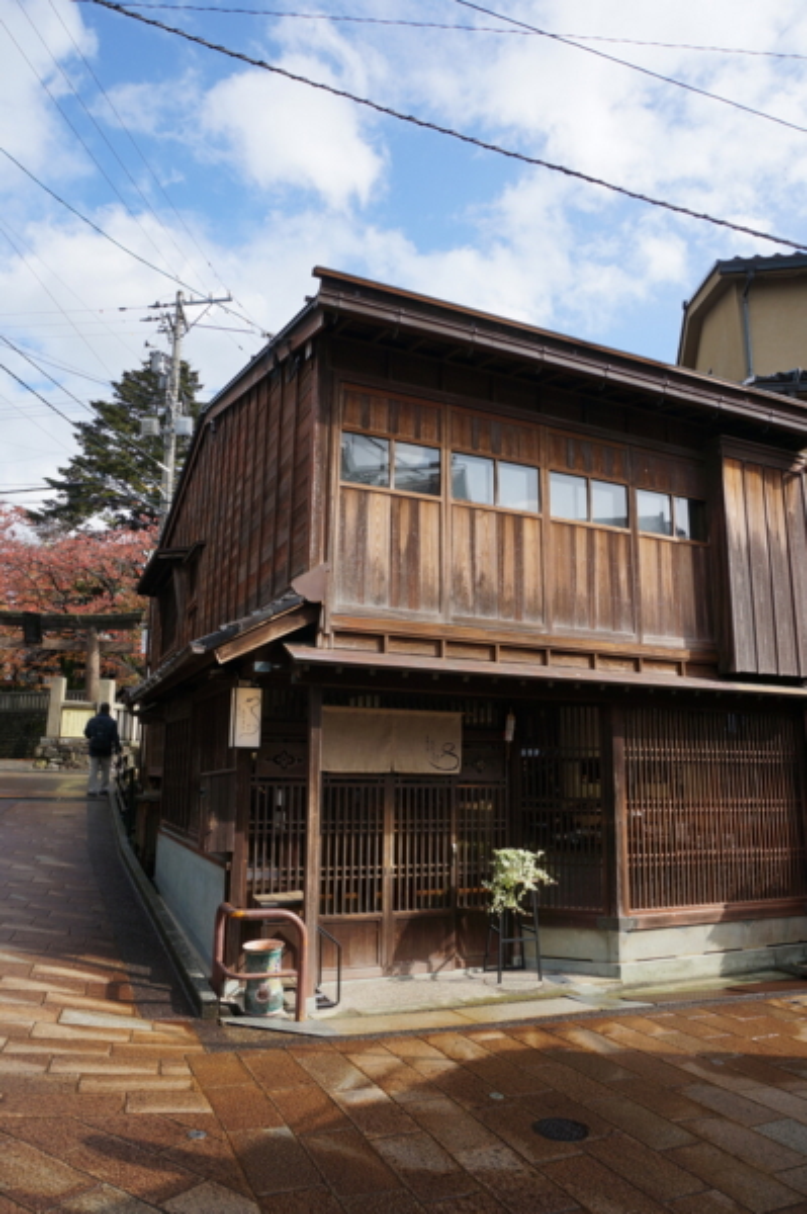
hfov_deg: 53.1
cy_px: 607
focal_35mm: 24
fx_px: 808
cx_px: 404
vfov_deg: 73.8
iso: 100
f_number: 9
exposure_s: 1/160
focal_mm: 16
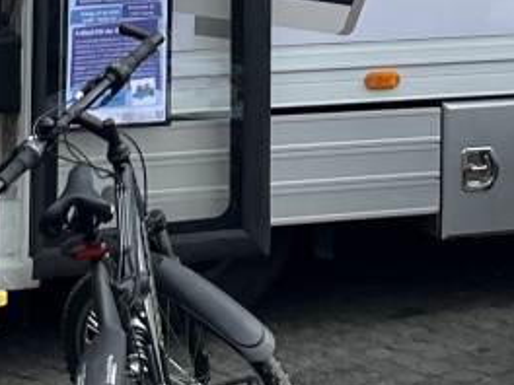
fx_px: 2198
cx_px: 238
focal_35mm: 148
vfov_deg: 9.2
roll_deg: +1.1
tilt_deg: +5.9
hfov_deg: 13.3
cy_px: -481
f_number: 1.6
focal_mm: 5.1
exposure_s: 1/3521
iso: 50
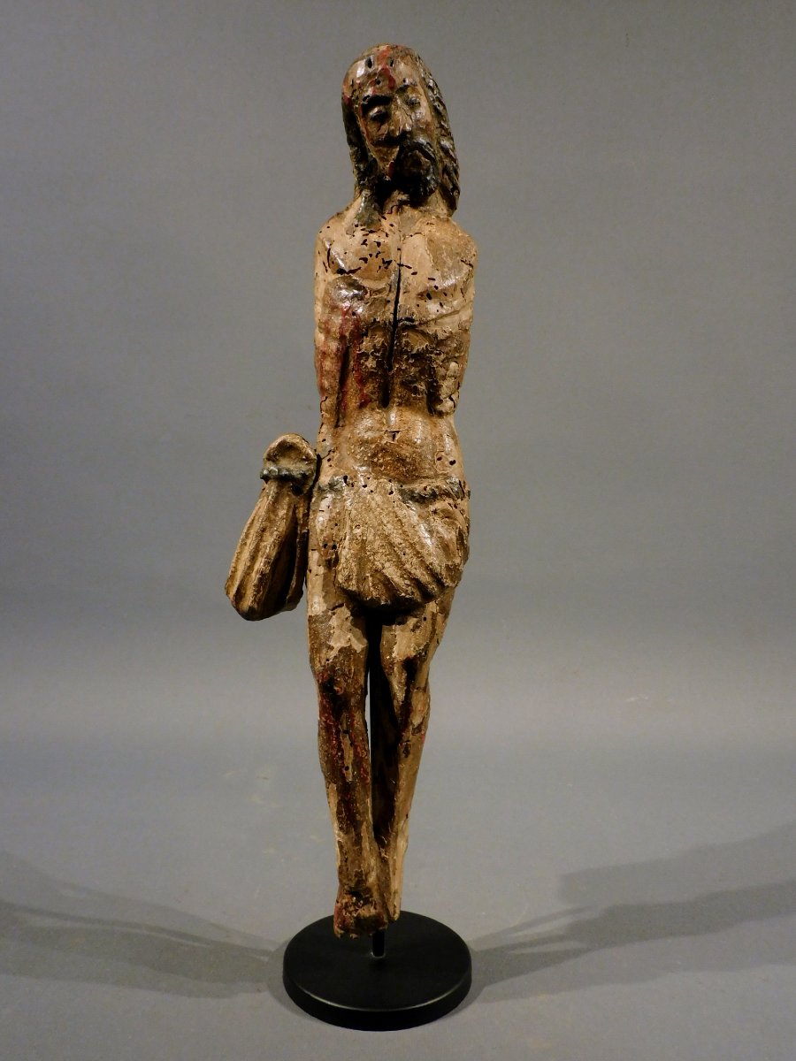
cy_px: 530
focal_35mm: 30
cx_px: 398
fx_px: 920
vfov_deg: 60.0
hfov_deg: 46.8
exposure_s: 1/30
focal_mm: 5.4
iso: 280
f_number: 3.5
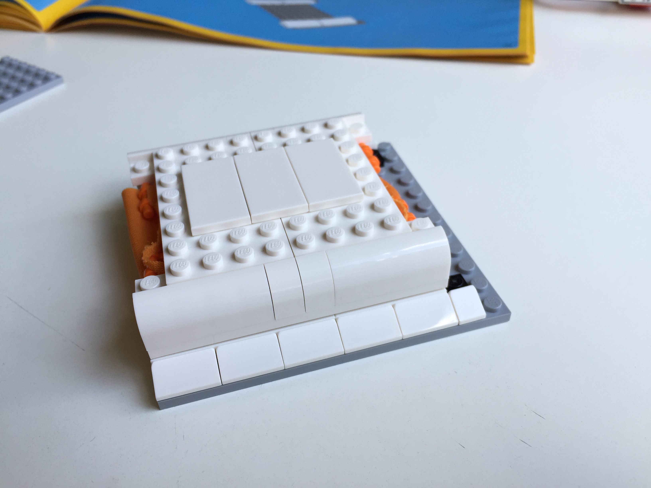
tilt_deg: -40.5
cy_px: 244
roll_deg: +2.3
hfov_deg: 61.7
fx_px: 545
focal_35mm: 29
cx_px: 326
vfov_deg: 48.2
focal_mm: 4.15
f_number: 2.2
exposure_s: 1/356
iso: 32
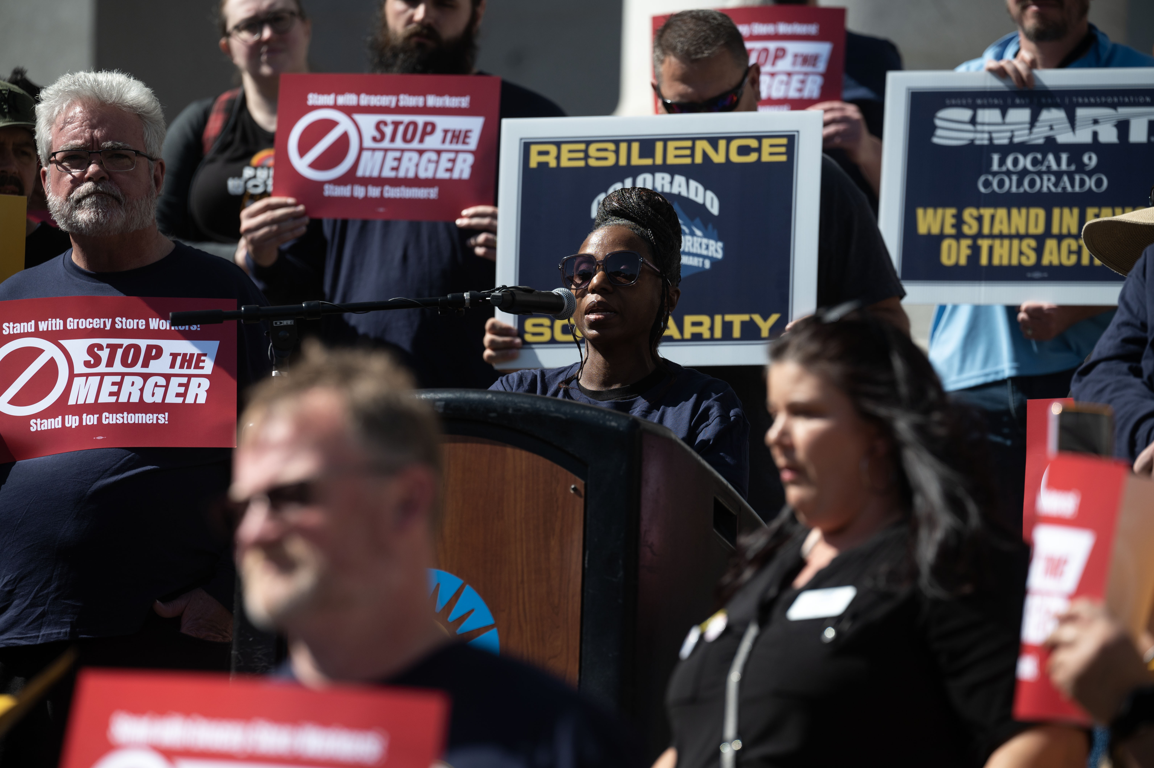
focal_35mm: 200
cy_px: 384
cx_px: 577
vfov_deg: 6.9
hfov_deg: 10.3
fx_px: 6407
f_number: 4
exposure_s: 1/2000
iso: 100
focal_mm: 200
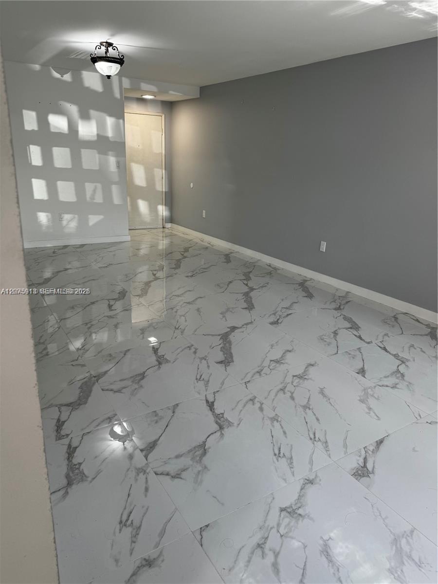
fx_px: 405
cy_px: 292
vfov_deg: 71.6
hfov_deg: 56.8
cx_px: 219
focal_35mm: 24
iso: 100
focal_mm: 6.86
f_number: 1.78
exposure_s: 1/120
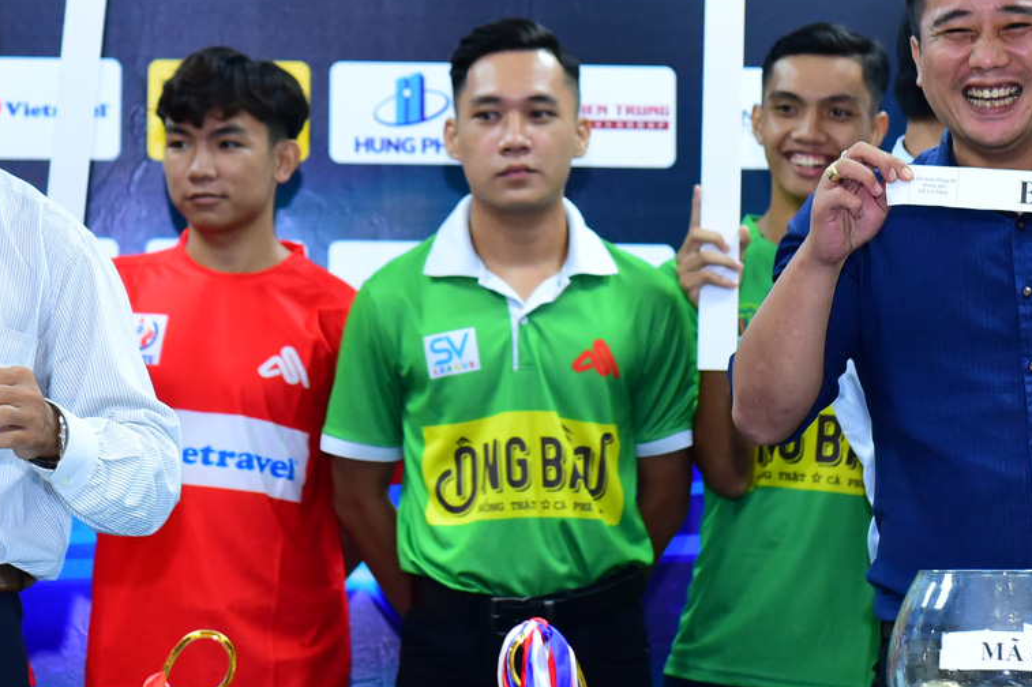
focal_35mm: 148
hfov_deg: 13.9
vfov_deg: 9.2
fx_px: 4241
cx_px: 393
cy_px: 148
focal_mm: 56
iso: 1600
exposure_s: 1/60
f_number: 4
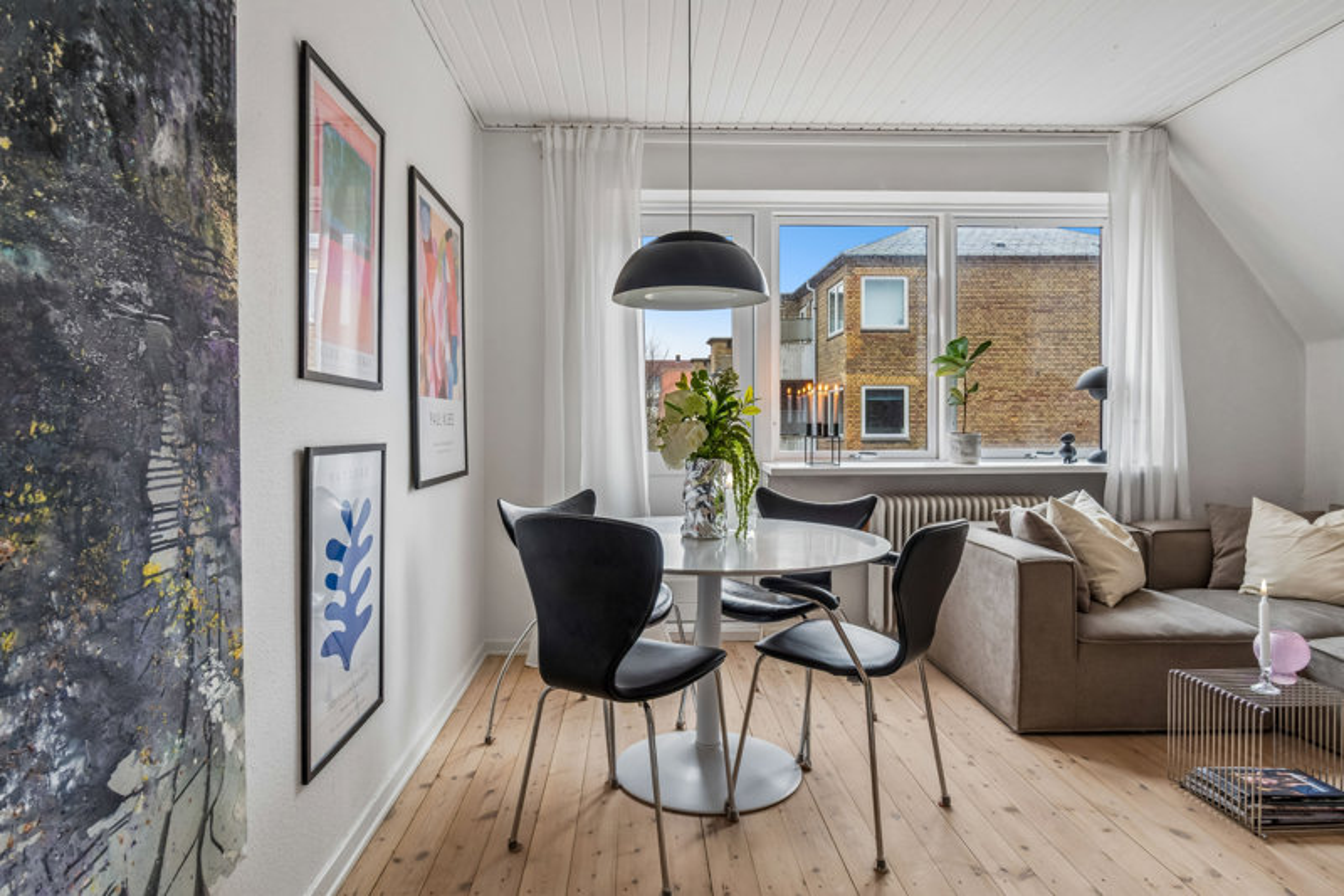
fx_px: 784
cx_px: 672
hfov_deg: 81.2
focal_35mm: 21
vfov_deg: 59.5
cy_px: 448
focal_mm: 14
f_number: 8
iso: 400
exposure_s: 1/3.33
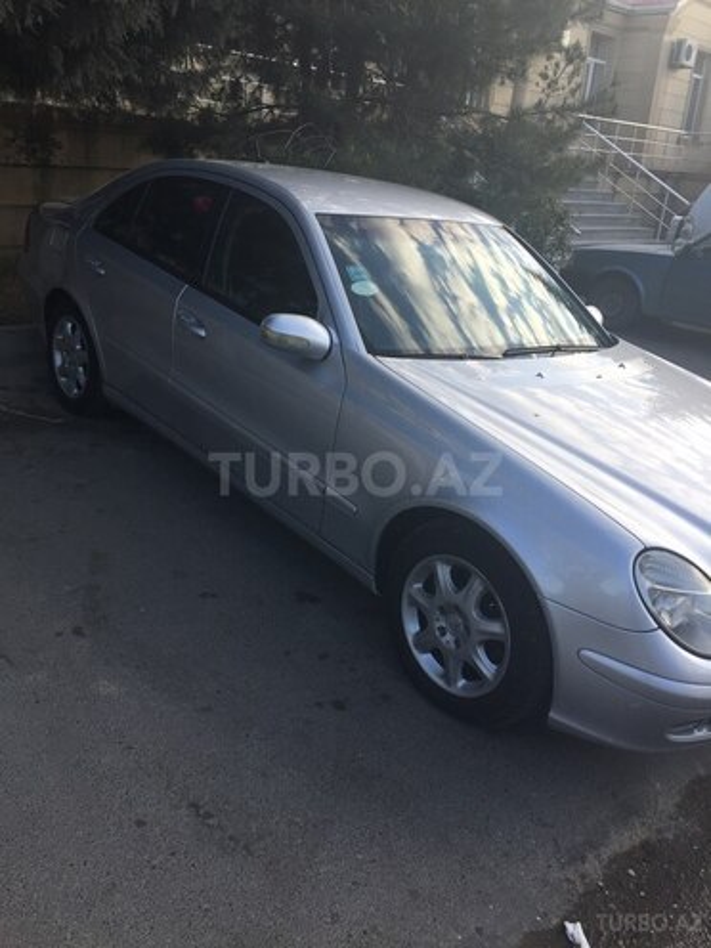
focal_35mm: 29
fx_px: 794
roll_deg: -4.7
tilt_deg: -19.2
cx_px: 356
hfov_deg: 48.2
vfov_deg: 61.7
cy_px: 474
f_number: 2.2
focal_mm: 4.15
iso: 32
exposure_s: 1/482
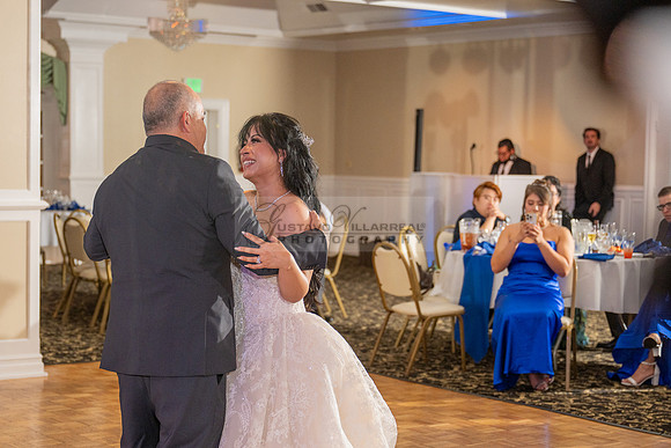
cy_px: 285
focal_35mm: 73
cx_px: 244
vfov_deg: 18.8
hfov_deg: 27.7
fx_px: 1352
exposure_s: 1/160
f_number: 3.2
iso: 640
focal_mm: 57
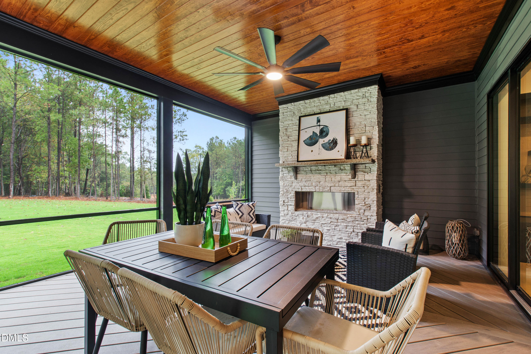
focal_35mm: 15
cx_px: 266
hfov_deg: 100.4
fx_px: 221
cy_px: 177
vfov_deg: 77.3
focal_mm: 10
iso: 100
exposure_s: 1.3
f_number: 8
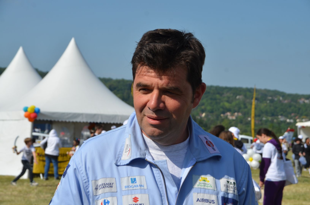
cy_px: 102
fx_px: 928
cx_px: 155
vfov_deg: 12.6
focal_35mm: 108
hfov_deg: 19.0
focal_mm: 72
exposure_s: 1/1000
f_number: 8
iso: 200
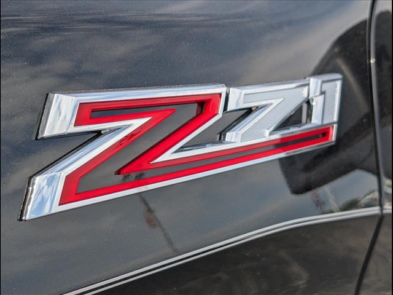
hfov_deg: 38.9
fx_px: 556
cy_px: 148
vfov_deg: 29.7
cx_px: 196
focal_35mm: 49
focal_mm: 6.9
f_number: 1.68
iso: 20
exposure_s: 1/769
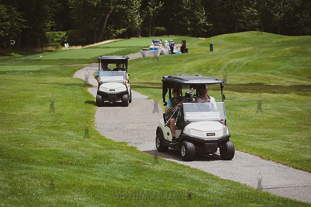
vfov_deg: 11.0
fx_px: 1080
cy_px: 104
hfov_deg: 16.4
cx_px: 156
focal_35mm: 125
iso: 200
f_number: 4
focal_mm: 125
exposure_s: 1/4000
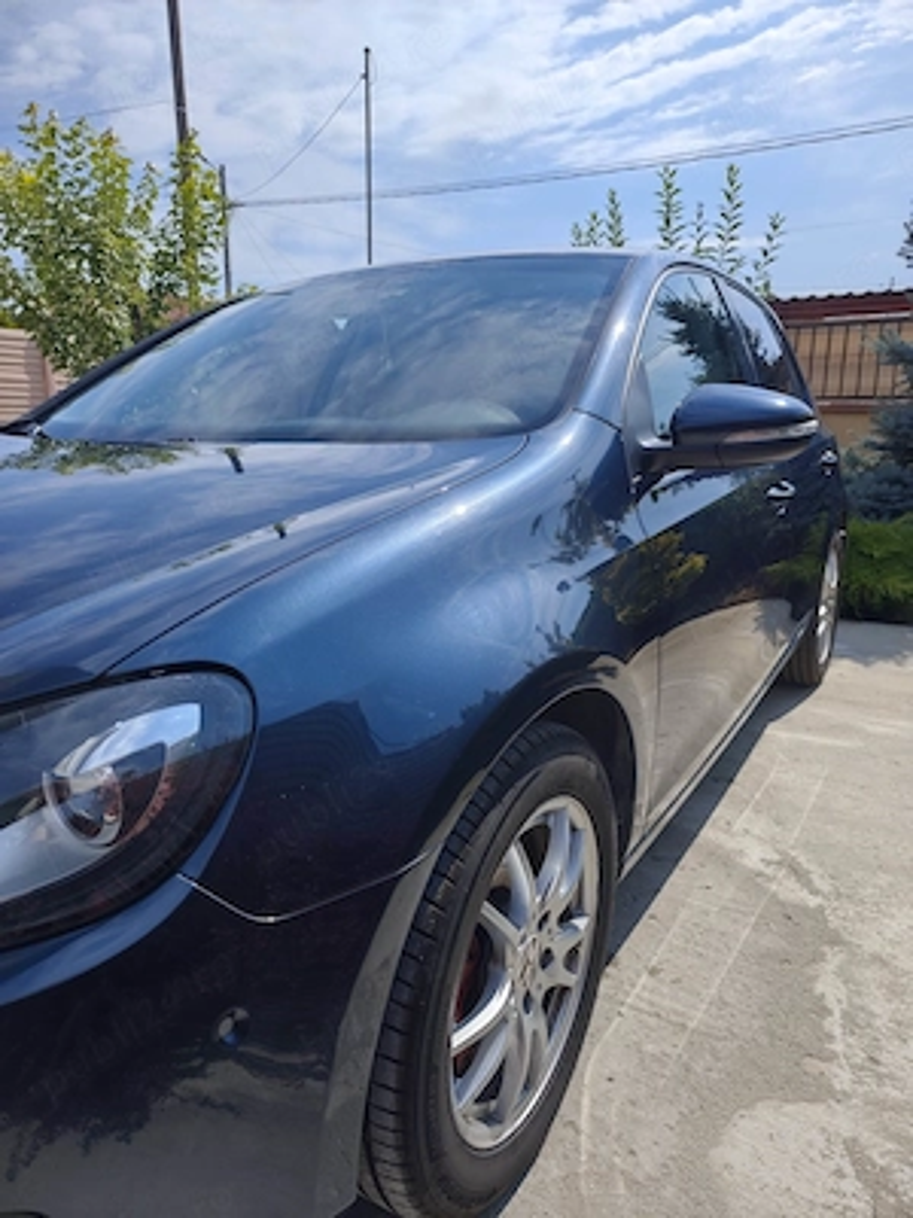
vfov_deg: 73.9
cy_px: 609
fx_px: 809
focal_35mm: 23
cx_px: 456
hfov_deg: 58.9
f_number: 1.65
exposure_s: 1/291
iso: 50
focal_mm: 6.19
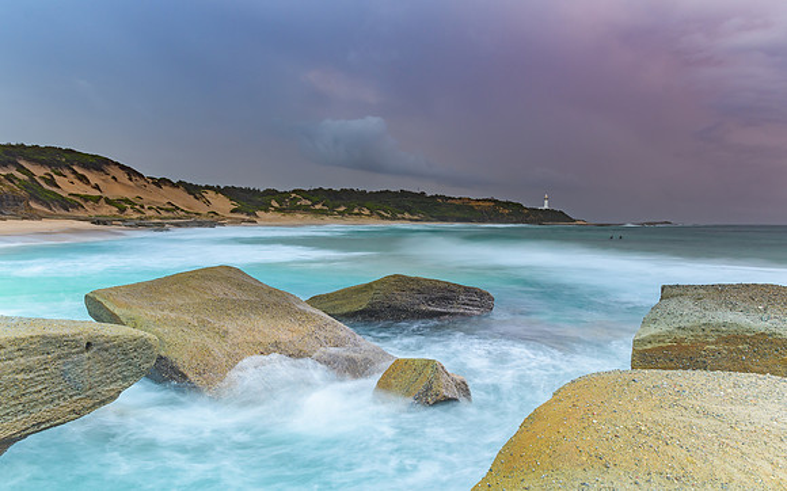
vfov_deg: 48.6
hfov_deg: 71.7
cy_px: 244
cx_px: 394
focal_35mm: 25
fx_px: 544
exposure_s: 2.5
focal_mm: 16
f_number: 8
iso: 100
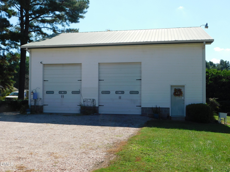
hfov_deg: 51.4
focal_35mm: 36
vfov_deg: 39.7
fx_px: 239
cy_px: 86
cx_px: 115
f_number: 3.5
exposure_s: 1/1000
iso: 125
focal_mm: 6.3
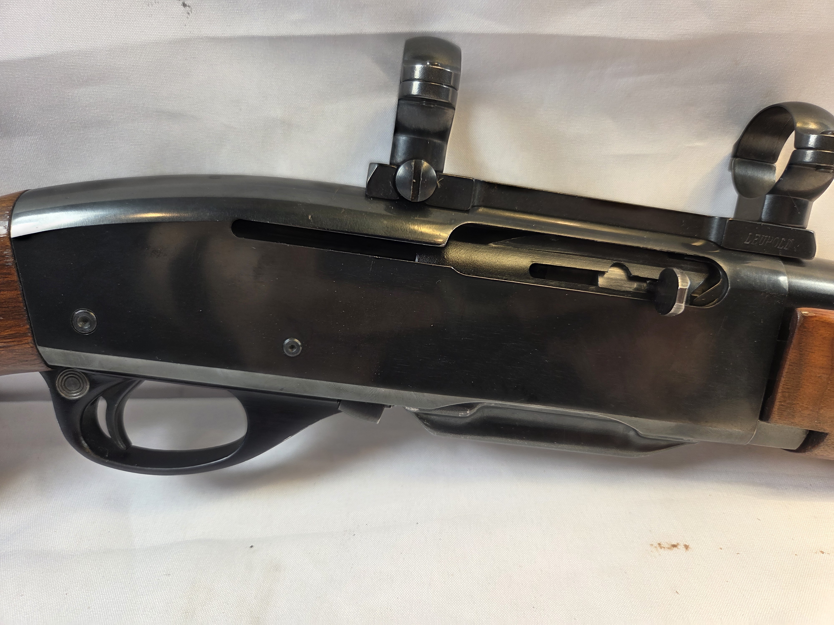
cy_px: 312
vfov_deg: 58.9
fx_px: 554
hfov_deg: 73.9
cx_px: 417
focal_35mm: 23
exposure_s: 1/120
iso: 64
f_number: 1.8
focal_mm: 5.4
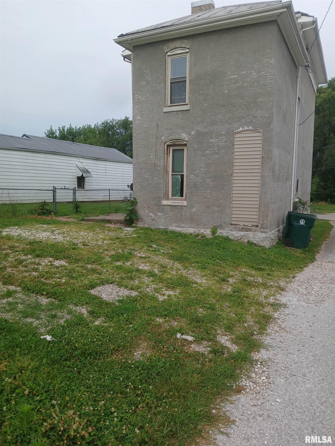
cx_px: 168
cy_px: 223
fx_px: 335
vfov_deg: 67.3
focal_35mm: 26
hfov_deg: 53.1
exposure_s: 1/250
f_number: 1.8
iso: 20
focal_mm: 3.98
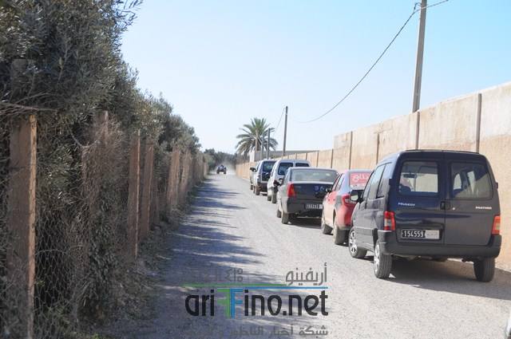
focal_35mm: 60
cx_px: 256
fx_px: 851
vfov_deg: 22.6
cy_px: 170
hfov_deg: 33.4
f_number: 10
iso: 200
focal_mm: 40
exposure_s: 1/320
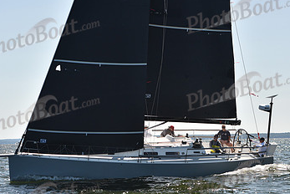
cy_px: 144
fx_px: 943
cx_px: 144
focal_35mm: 117
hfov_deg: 17.5
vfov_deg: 11.7
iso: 250
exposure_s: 1/1000
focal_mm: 70
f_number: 3.5
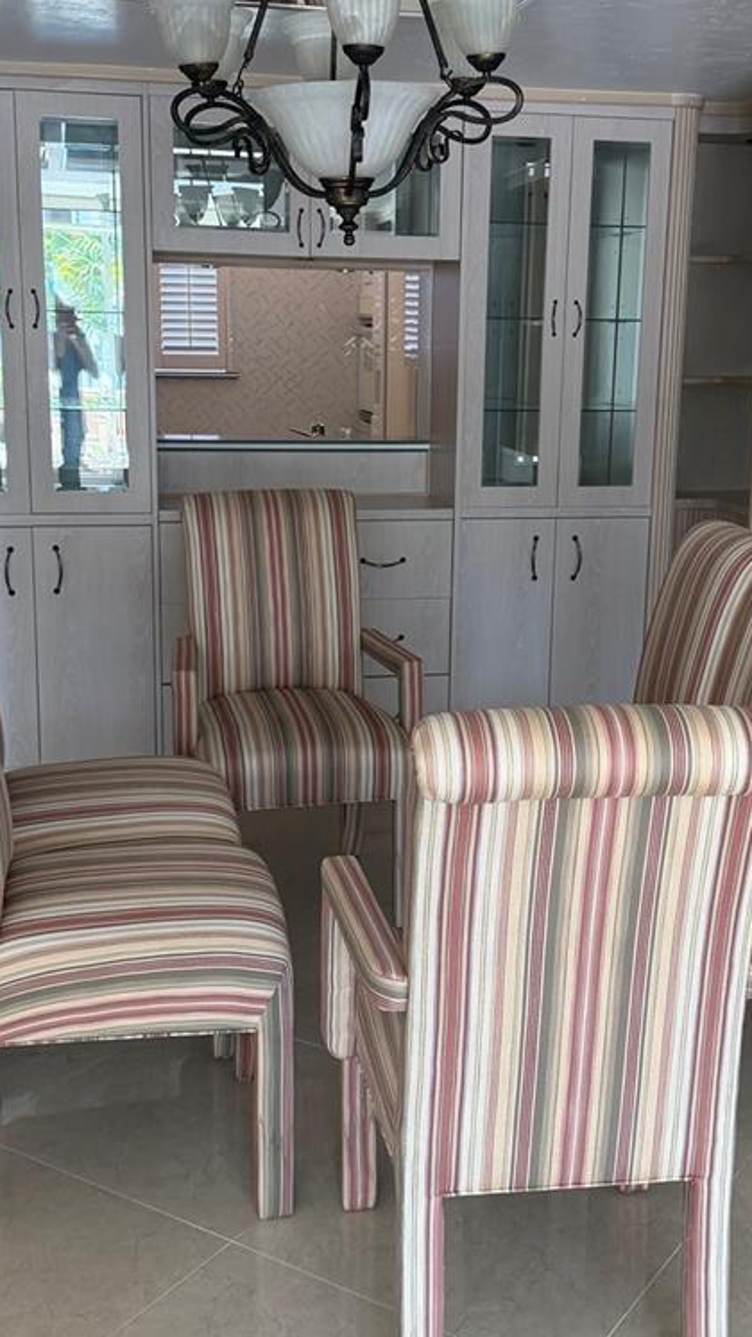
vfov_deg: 48.3
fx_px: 1489
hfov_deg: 28.3
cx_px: 417
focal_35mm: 42
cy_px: 641
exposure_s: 1/217
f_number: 1.78
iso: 160
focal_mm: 6.76
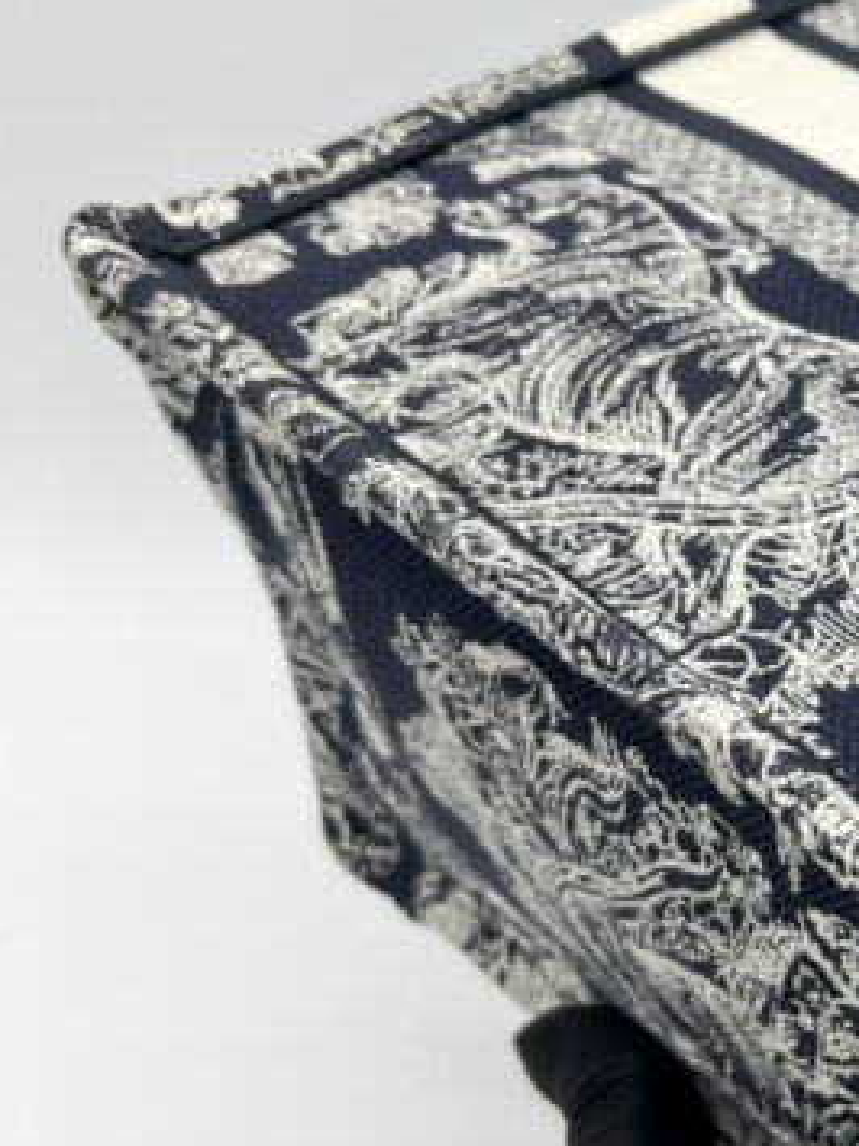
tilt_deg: -31.6
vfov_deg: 25.9
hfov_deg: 18.0
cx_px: 1201
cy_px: 717
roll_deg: -2.5
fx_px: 2483
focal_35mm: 75
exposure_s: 1/100
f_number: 1.5
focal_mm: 5.7
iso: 40
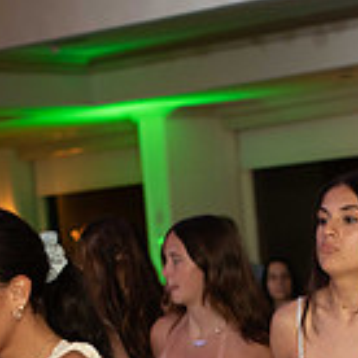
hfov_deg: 9.8
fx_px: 2094
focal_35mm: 179
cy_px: 497
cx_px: 254
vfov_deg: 9.6
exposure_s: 1/125
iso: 1600
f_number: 2.8
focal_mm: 50
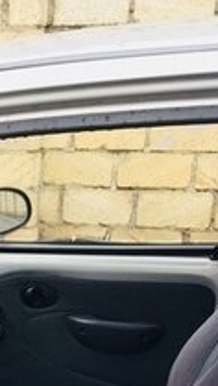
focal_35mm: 75
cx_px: -78
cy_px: 425
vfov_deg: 26.0
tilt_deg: -25.9
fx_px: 769
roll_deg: +1.4
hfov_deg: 15.3
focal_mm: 4.15
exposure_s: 1/140
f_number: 2.2
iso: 32
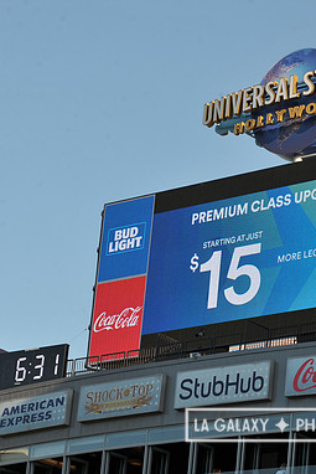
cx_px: 273
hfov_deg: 9.5
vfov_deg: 14.2
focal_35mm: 144
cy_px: 238
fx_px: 1894
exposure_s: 1/320
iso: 200
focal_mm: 95
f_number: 9
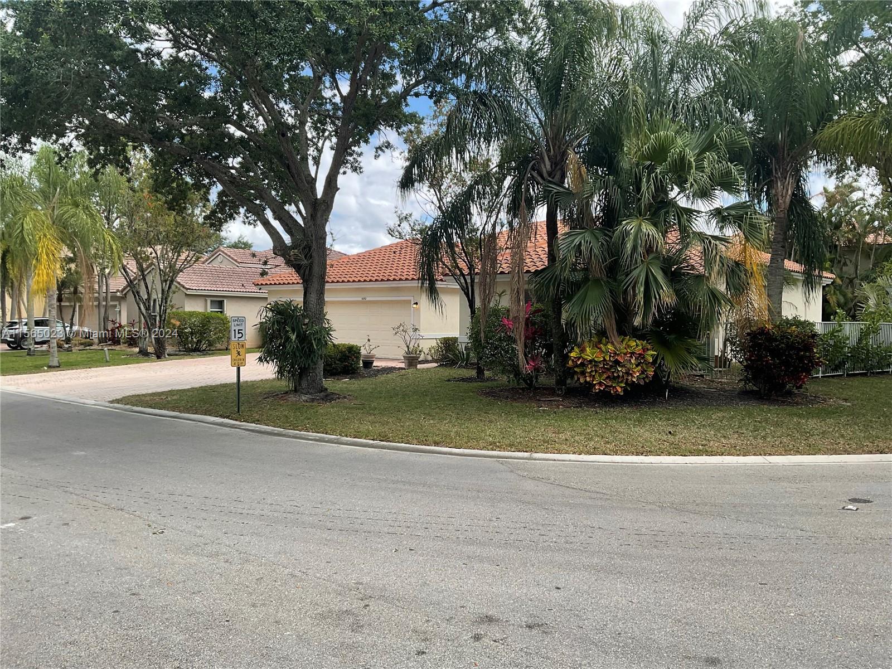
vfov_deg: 48.2
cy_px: 334
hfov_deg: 61.7
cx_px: 446
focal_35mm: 29
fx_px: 747
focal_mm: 3
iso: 16
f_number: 1.8
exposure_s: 1/415
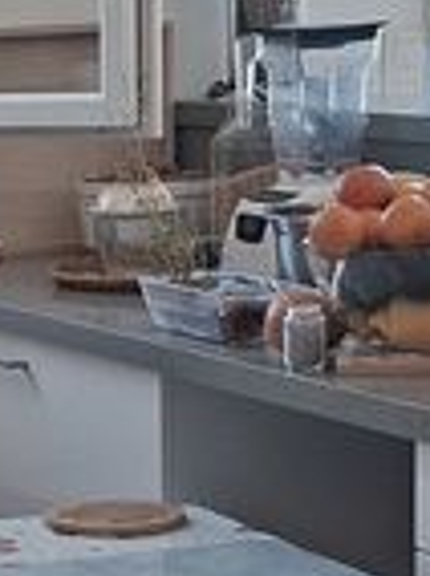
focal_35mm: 162
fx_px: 2691
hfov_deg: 8.9
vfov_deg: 12.2
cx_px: -211
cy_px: 373
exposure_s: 1/120
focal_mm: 5.54
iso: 64
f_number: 1.8
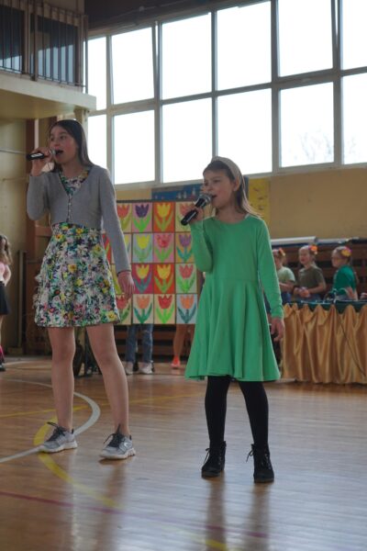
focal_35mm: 65
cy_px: 276
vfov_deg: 31.0
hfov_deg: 20.9
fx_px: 994
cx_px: 184
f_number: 4
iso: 640
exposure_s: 1/160
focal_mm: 65
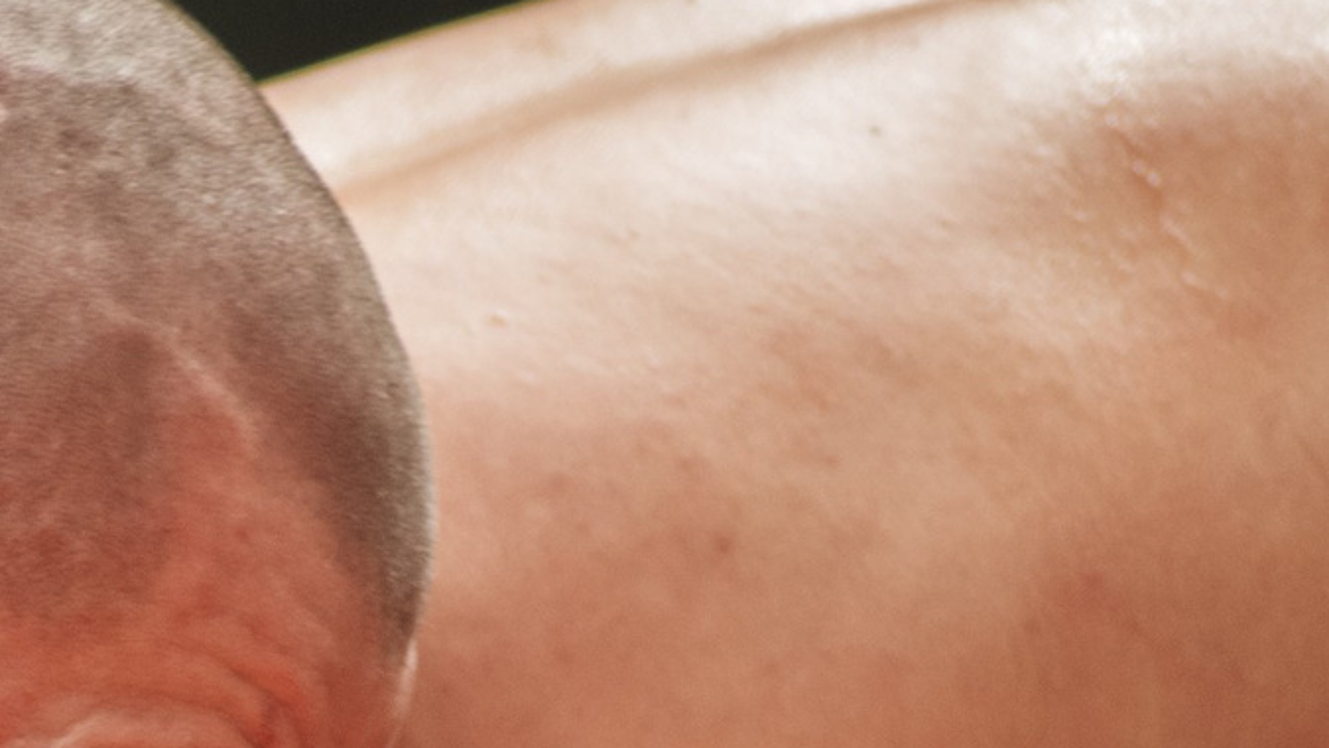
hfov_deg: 2.7
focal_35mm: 795
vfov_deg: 1.5
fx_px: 28021
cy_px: 1072
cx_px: -360
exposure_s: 1/320
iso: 900
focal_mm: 200
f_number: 4
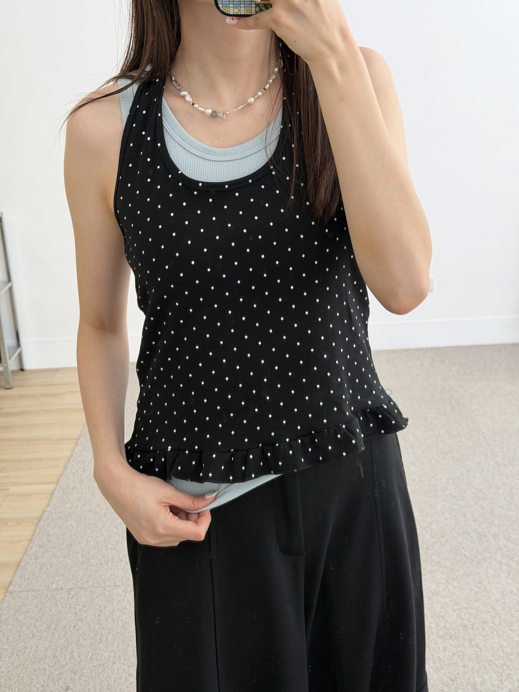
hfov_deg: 30.3
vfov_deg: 39.7
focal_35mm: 48
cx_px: 260
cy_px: 346
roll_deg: +3.1
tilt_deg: -33.4
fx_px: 960
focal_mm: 6.76
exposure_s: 1/60
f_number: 1.78
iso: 160
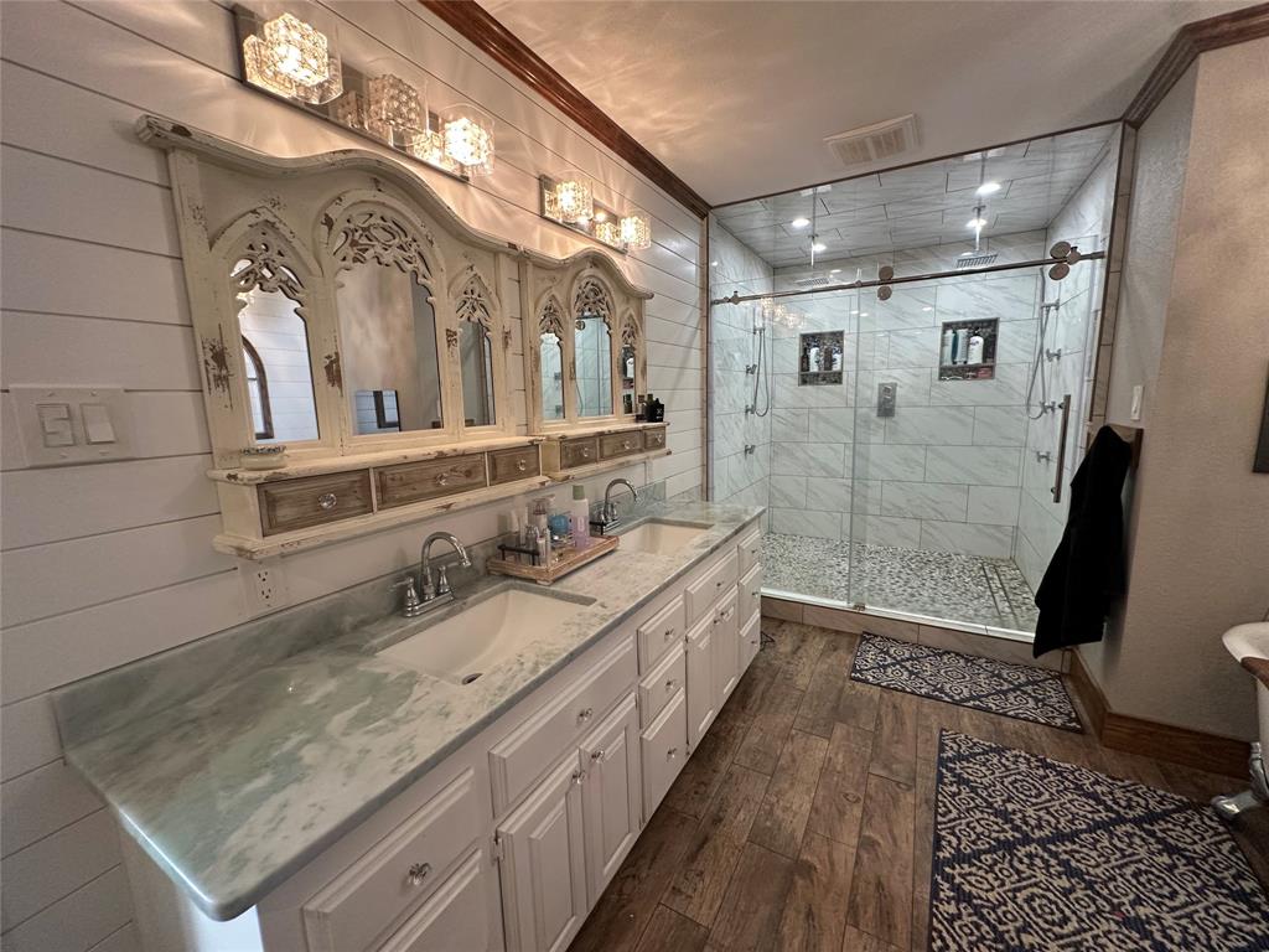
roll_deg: +1.8
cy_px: 476
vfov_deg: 85.7
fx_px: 513
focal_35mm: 14
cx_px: 634
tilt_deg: -8.8
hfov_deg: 102.1
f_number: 2.2
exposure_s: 1/120
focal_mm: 2.22
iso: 250
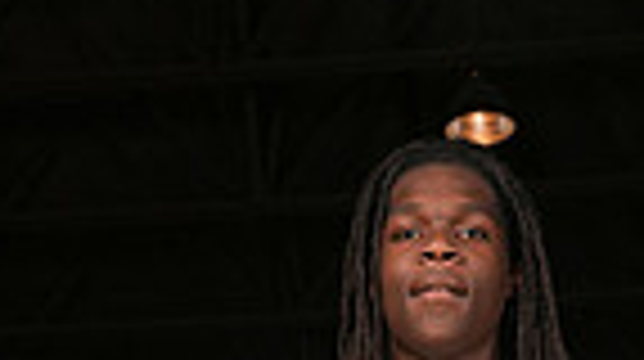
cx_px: 432
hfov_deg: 14.8
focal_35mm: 145
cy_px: 945
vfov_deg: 7.6
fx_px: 2473
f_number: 8
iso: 400
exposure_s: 1/200
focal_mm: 44
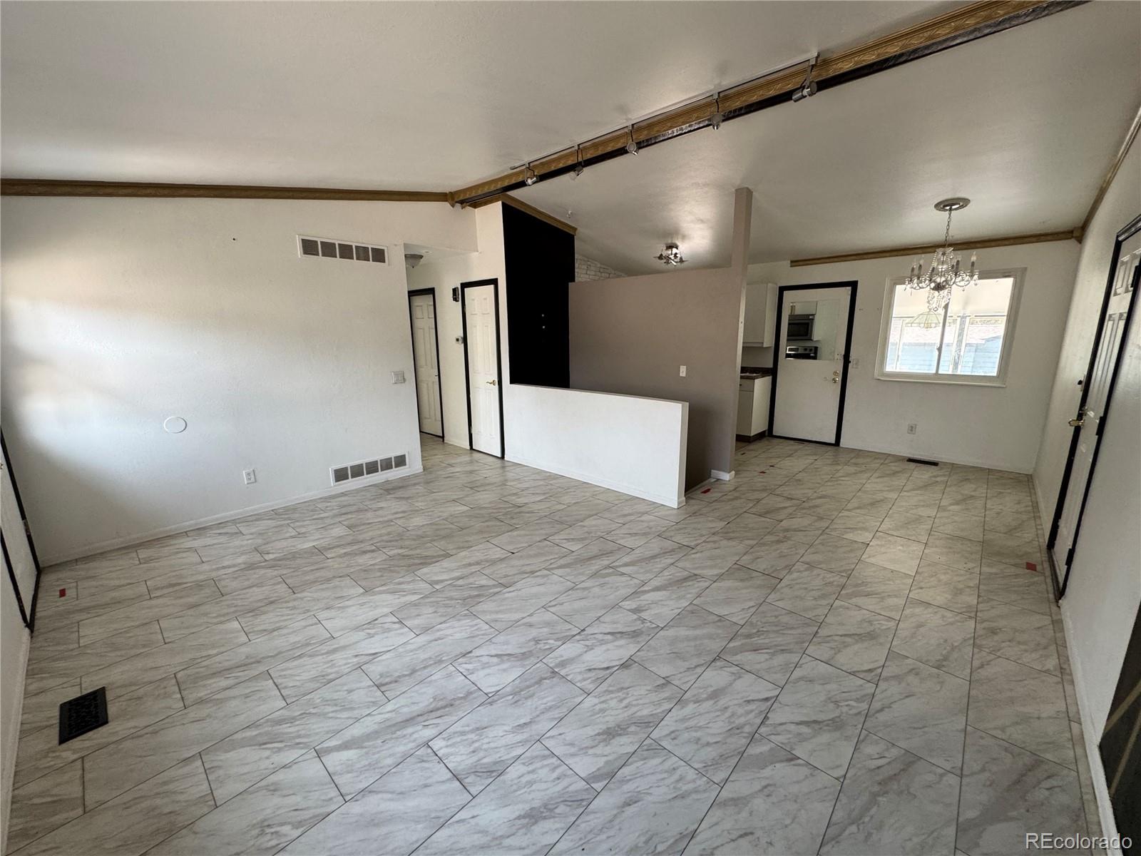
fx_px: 461
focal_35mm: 14
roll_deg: +0.3
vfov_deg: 85.7
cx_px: 570
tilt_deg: -13.3
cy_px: 428
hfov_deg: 102.1
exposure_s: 1/99
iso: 160
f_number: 2.2
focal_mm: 2.22
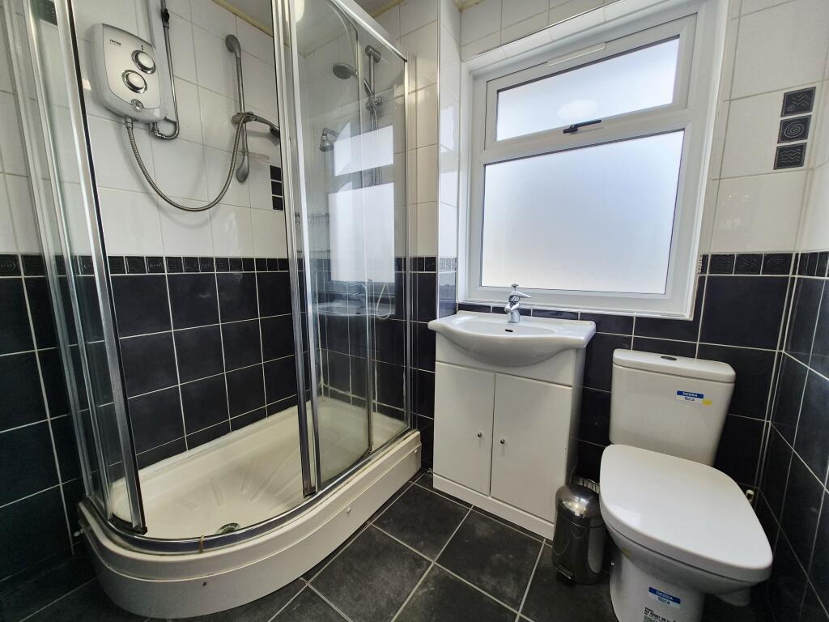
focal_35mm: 13
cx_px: 414
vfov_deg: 89.9
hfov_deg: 106.2
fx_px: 311
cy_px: 311
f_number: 2.2
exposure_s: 1/118
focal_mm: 1.74
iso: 40
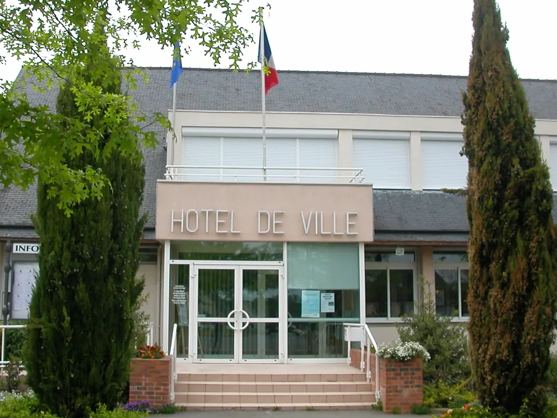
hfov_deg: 42.9
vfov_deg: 32.9
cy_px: 201
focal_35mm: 44
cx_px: 257
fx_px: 708
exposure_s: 1/256
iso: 100
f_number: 4.5
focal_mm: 5.6
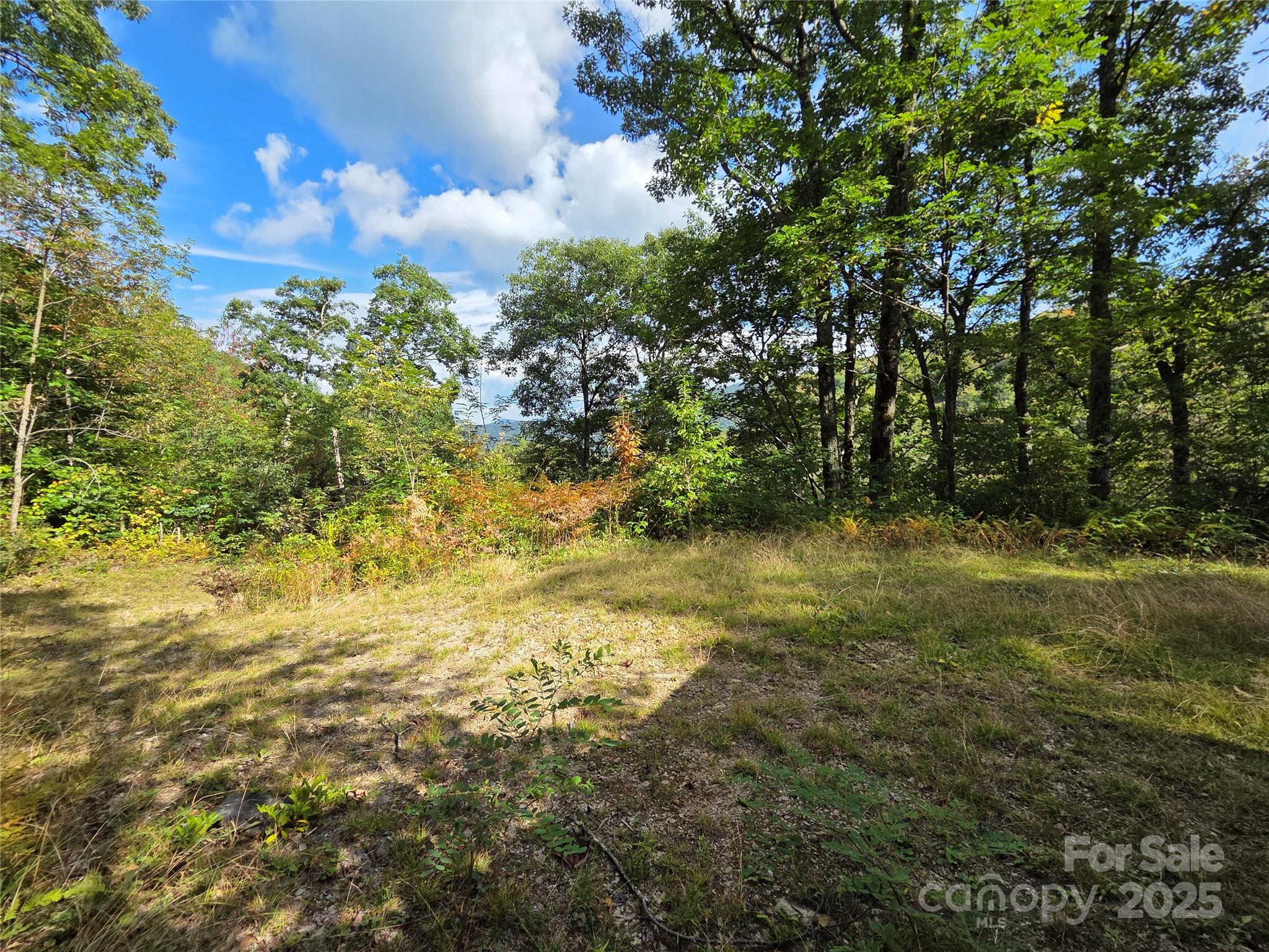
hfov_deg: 106.2
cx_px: 634
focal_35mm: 13
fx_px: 477
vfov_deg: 89.9
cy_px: 476
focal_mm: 2.2
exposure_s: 1/1022
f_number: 2.2
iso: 50
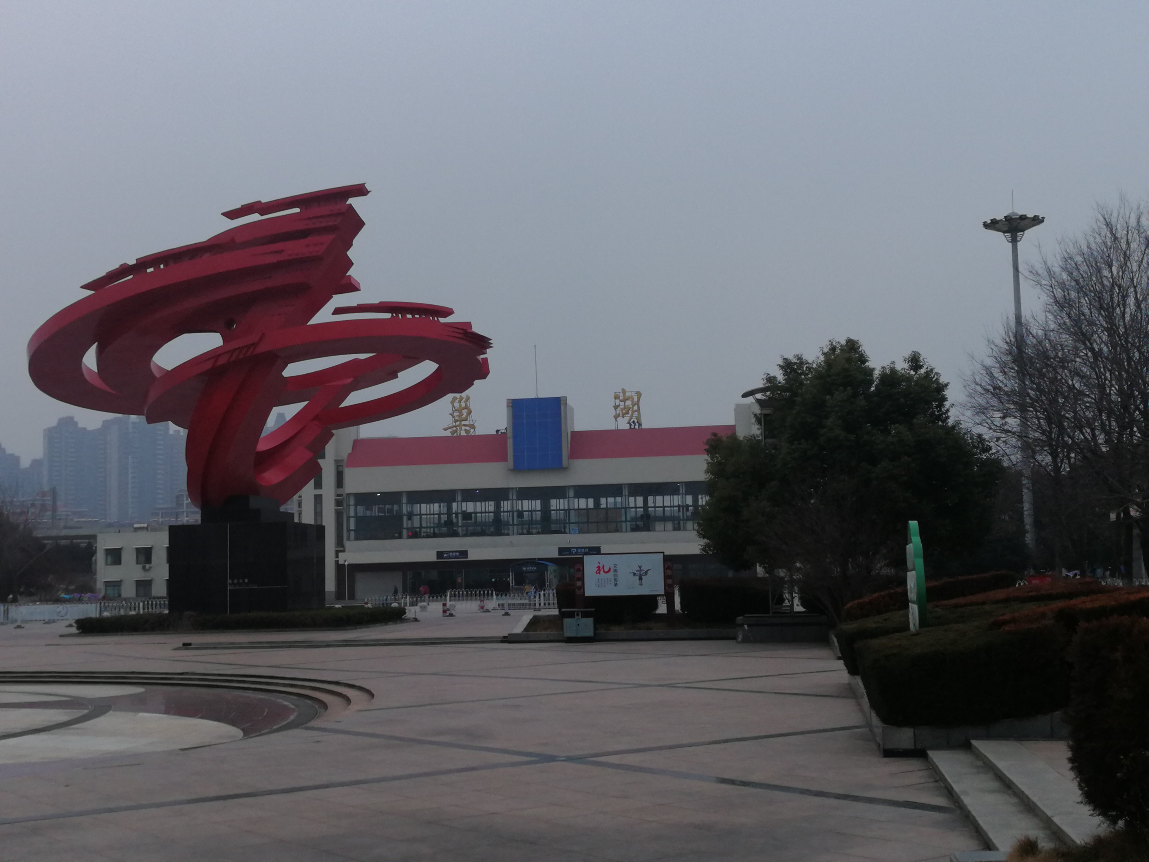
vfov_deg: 31.5
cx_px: 574
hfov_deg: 41.2
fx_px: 1527
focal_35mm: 46
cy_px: 431
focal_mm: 3.84
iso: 80
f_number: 2.2
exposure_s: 1/100
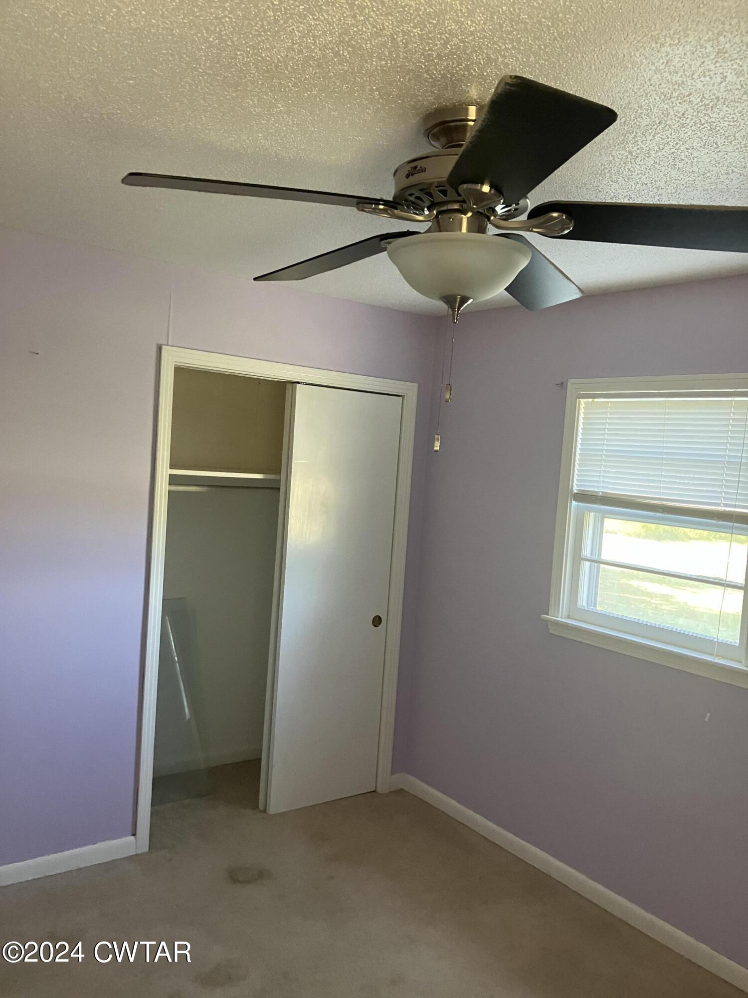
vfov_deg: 63.4
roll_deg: -3.8
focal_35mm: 28
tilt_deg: -3.2
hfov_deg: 49.7
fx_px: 807
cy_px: 499
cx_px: 374
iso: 250
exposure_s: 1/60
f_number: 1.8
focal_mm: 3.99
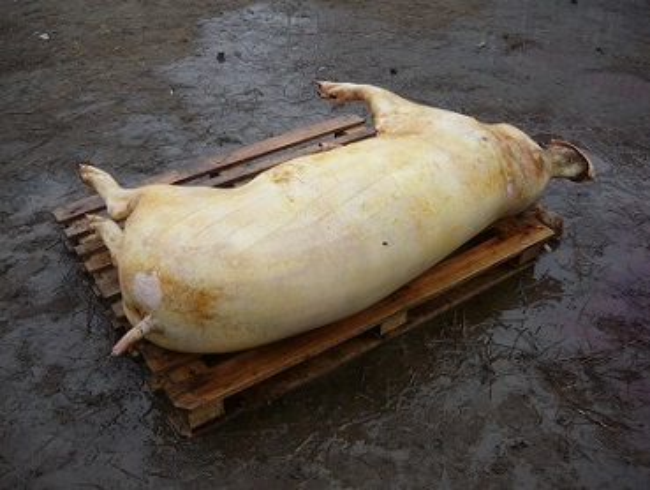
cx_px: 325
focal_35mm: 33
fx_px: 621
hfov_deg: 55.3
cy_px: 245
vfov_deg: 43.1
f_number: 2.8
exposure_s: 1/200
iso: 100
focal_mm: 5.5
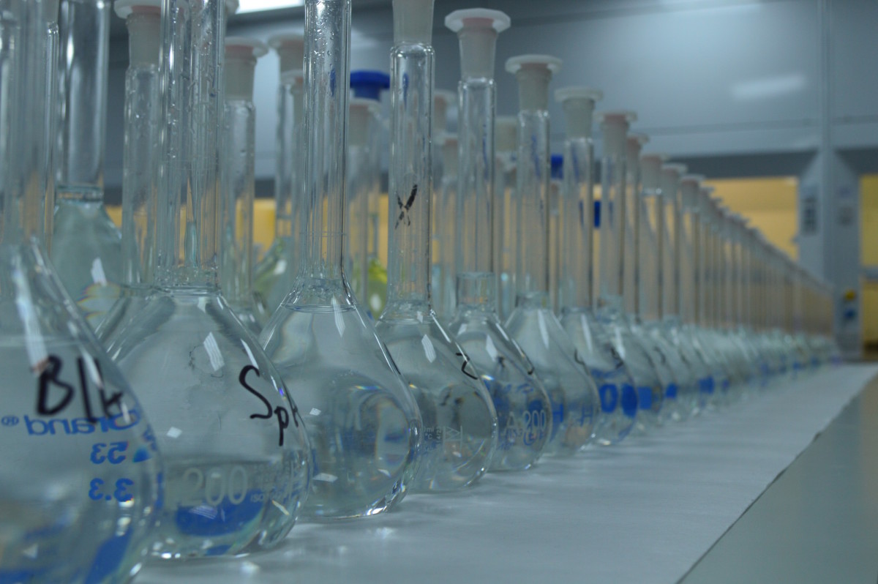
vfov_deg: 28.0
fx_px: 1170
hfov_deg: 41.1
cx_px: 439
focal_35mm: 48
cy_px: 292
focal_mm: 32
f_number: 9
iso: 400
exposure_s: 1/100
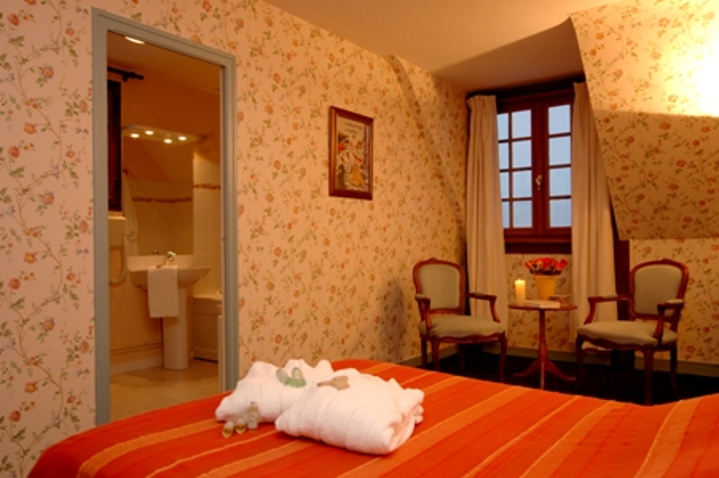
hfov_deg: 64.6
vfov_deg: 45.6
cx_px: 360
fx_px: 569
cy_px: 239
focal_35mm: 28
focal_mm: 19
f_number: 5.3
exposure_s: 1/13
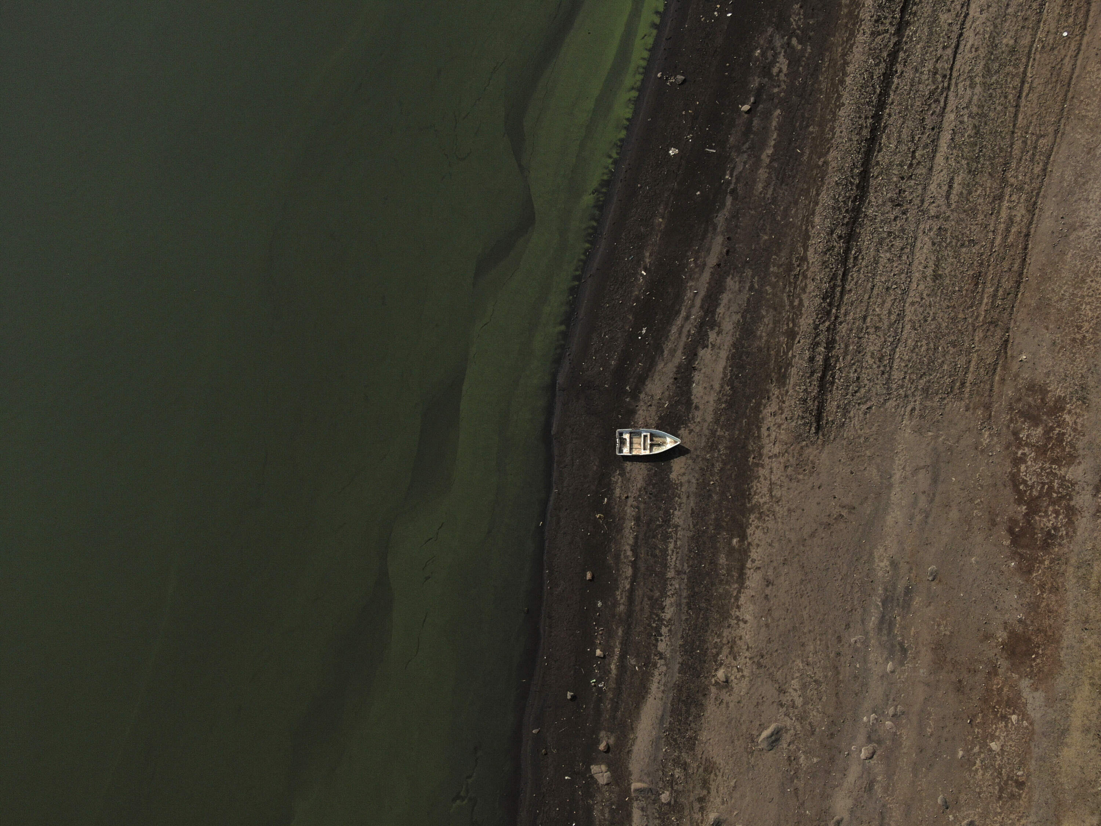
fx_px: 1527
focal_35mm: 48
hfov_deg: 39.7
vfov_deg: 30.3
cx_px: 550
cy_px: 413
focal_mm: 8.6
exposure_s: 1/1250
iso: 100
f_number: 3.8
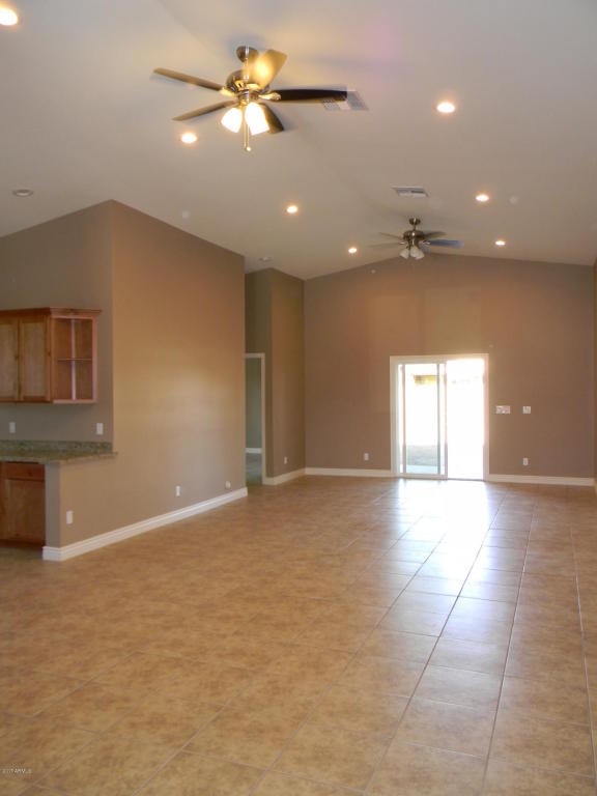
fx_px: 644
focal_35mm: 28
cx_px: 298
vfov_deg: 63.4
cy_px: 398
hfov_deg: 49.7
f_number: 3.5
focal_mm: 5
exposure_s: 1/30
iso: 177
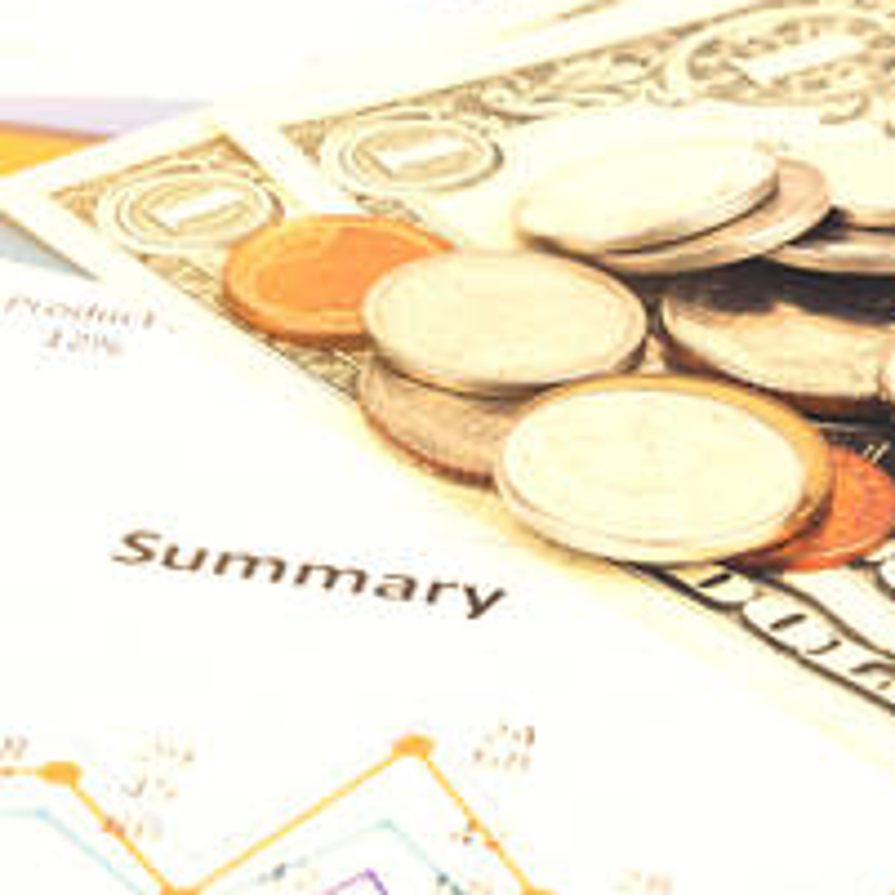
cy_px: 410
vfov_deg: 15.7
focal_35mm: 111
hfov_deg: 15.7
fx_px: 3247
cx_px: 289
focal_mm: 28
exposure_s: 1/8
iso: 100
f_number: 8
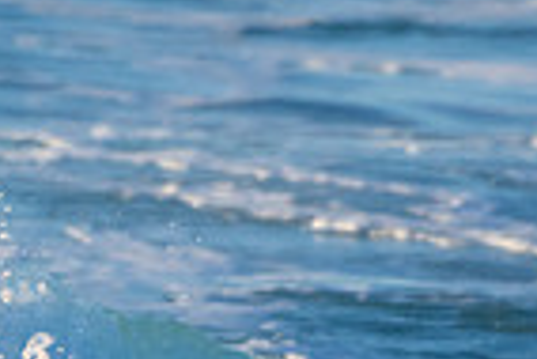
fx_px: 31043
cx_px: -526
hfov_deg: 1.0
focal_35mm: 2079
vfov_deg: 0.7
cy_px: 489
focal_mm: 340
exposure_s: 1/1250
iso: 560
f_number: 5.6
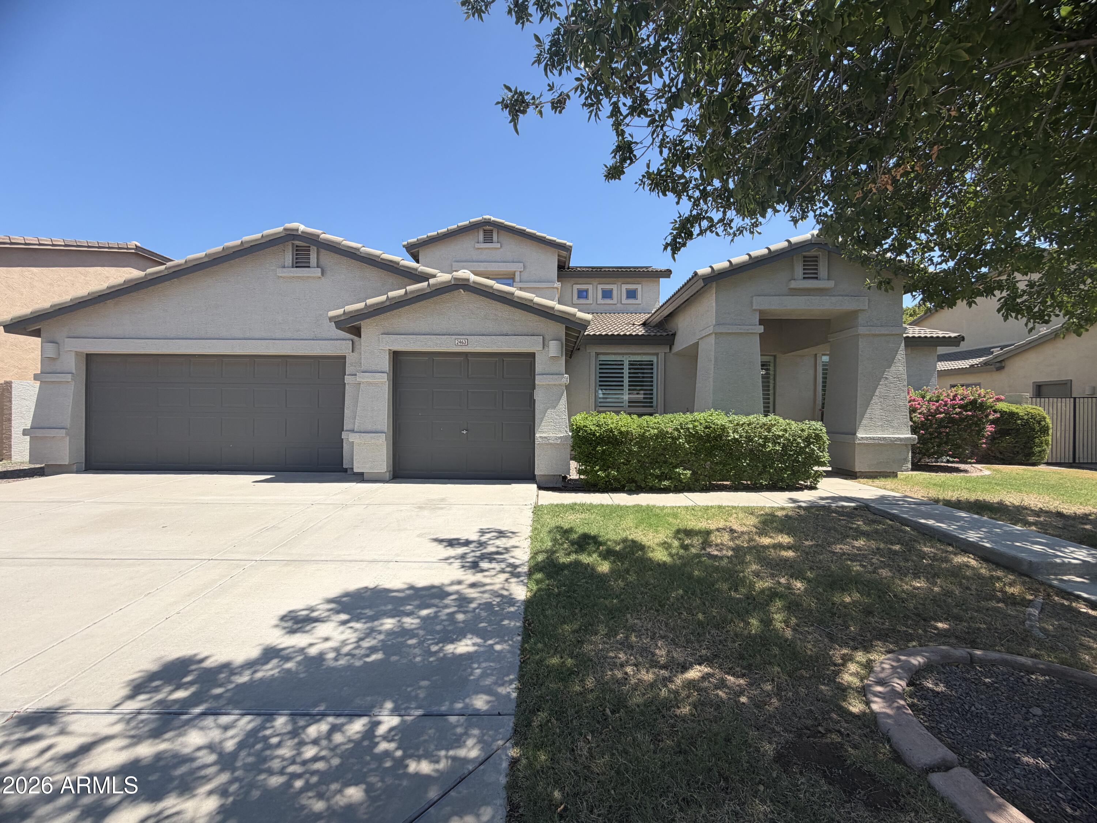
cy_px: 412
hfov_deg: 102.1
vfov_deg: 85.7
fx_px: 444
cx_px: 548
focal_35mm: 14
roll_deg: -0.2
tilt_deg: -0.8
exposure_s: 1/770
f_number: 2.2
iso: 32
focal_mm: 2.22
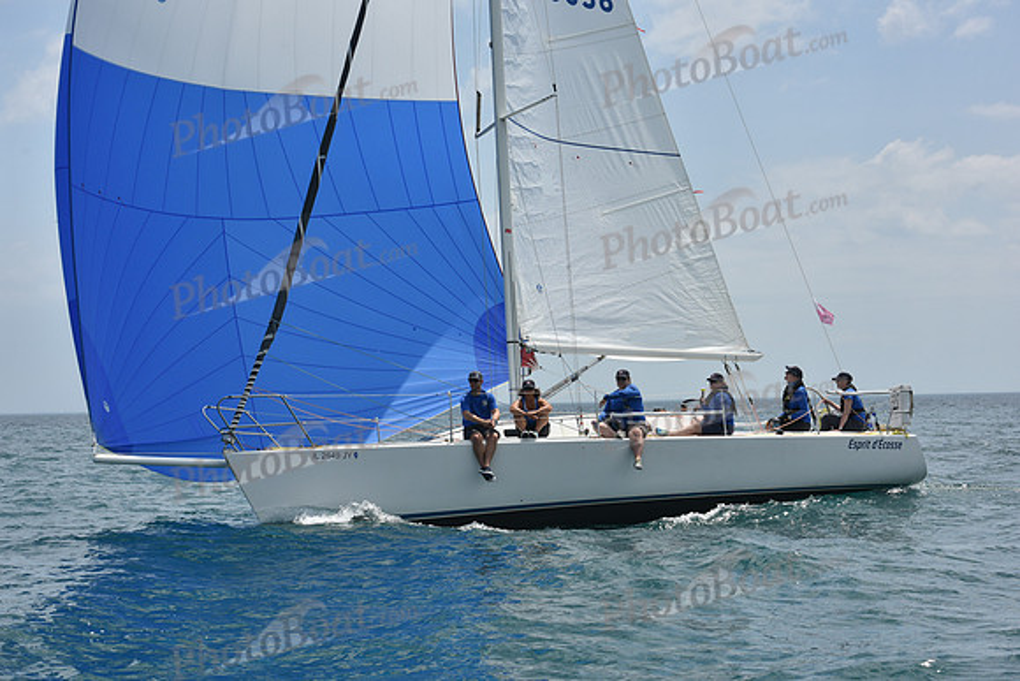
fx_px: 1984
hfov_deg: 28.8
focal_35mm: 70
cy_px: 340
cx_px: 510
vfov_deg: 19.5
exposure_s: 1/1250
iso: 250
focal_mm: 70
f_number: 10
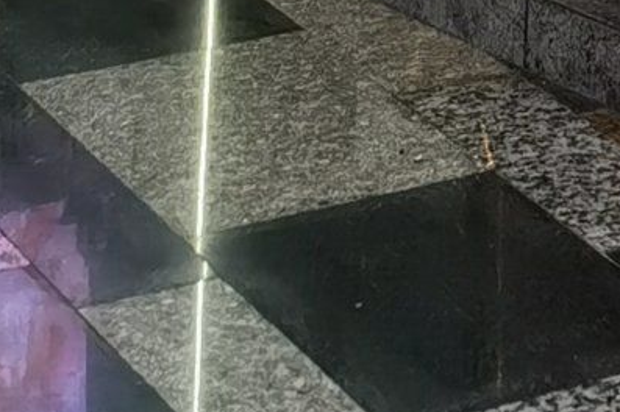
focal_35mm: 222
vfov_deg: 5.4
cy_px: -1204
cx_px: 1420
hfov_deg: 8.6
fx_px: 3820
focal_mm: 6.67
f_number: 1.9
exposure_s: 1/100
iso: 100
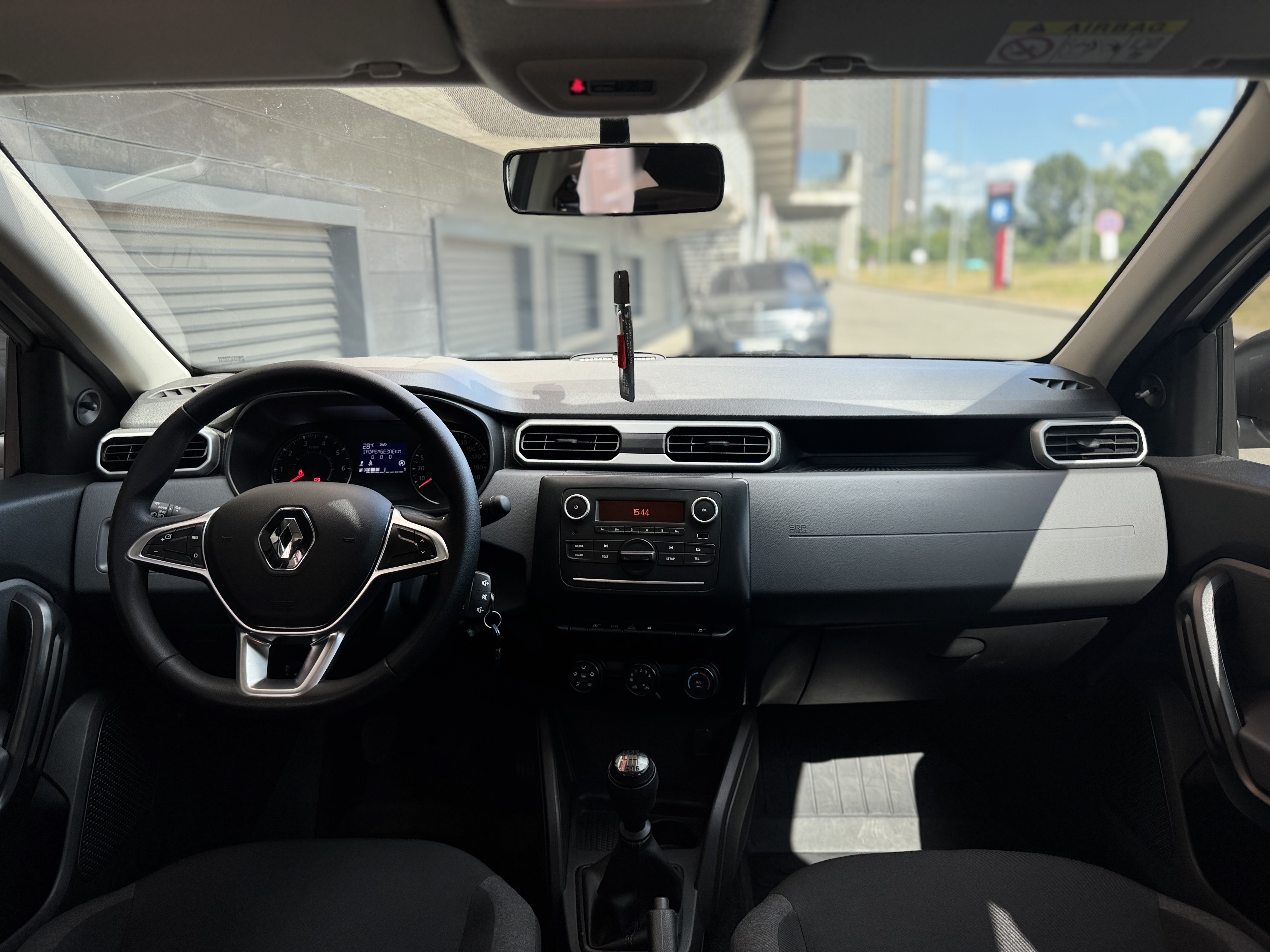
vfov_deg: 56.8
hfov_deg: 71.6
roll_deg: +1.5
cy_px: 476
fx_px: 881
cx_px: 635
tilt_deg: -11.9
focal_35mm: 24
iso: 80
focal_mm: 6.76
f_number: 1.78
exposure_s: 1/451
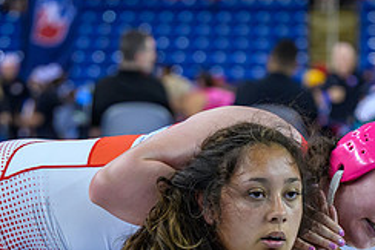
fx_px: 2272
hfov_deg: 9.4
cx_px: 223
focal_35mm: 218
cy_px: 305
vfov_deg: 6.3
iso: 2000
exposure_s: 1/800
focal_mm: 74
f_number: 2.8
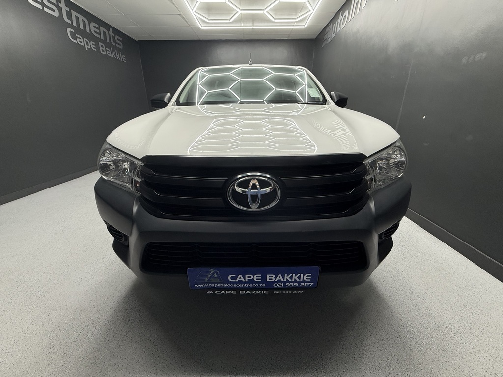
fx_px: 203
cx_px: 252
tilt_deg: -19.5
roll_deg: +0.0
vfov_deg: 85.7
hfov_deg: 102.1
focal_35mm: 14
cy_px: 188
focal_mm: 2.22
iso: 125
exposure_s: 1/99
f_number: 2.2
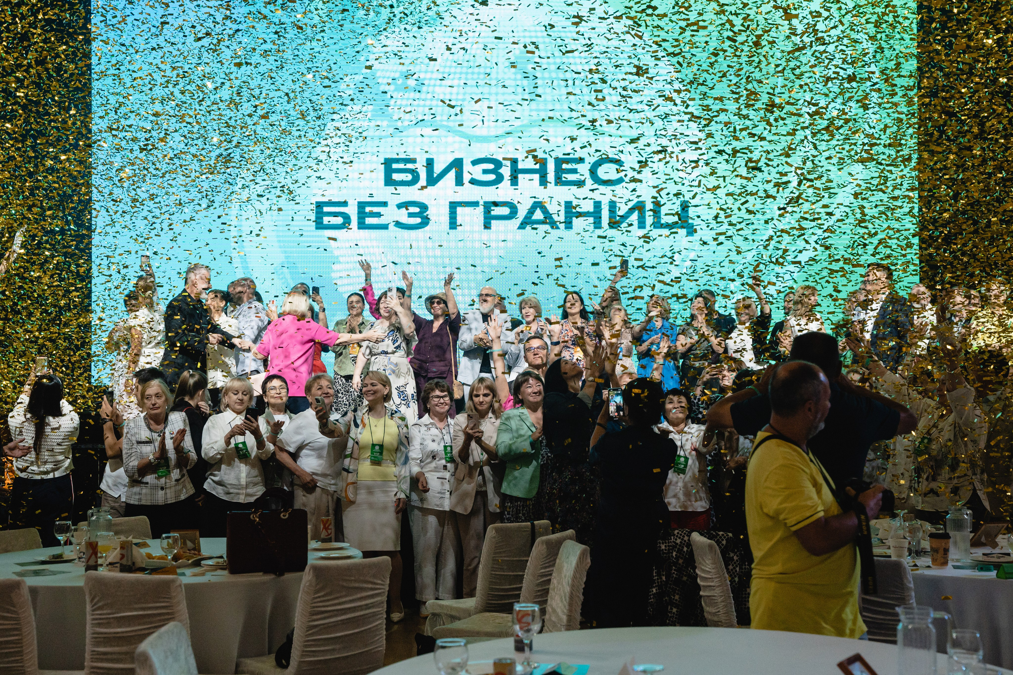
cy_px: 338
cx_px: 492
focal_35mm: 50
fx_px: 1417
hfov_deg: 39.3
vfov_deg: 26.8
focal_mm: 49
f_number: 5
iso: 2500
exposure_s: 1/320
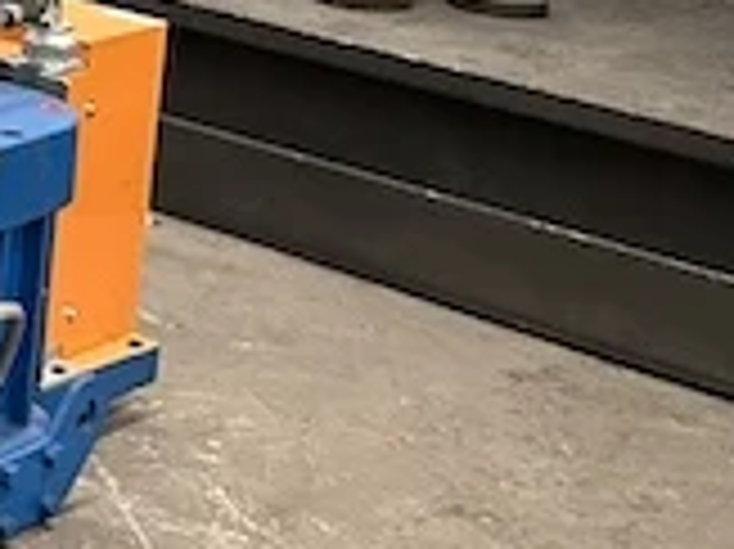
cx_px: -950
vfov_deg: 12.0
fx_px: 2500
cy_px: -252
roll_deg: -1.9
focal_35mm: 118
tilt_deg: -8.5
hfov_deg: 13.2
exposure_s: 1/60
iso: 400
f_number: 1.78
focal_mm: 6.86
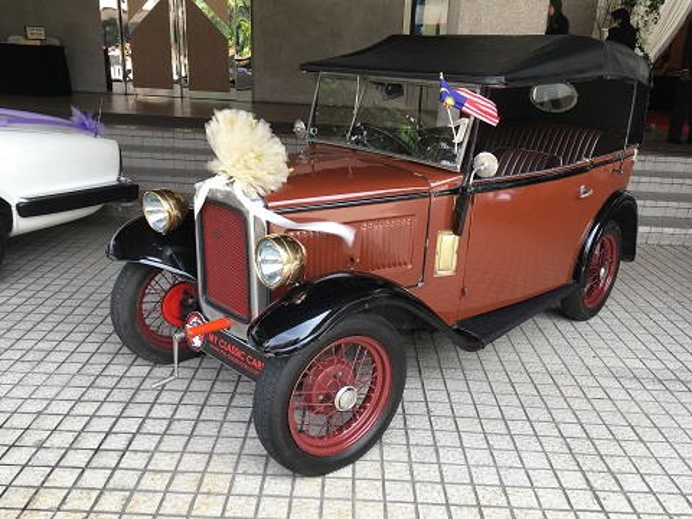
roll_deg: -2.0
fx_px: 580
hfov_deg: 61.7
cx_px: 346
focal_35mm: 29
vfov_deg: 48.2
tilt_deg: -18.3
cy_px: 260
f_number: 2.2
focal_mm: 4.15
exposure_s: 1/112
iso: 25
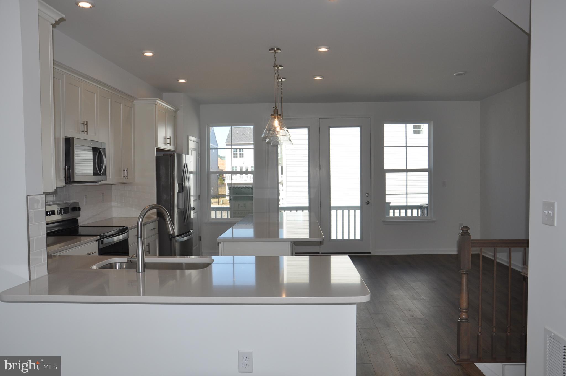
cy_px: 188
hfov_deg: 59.6
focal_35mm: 32
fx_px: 495
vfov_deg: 41.6
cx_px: 283
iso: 200
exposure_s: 1/200
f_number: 7.1
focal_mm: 21
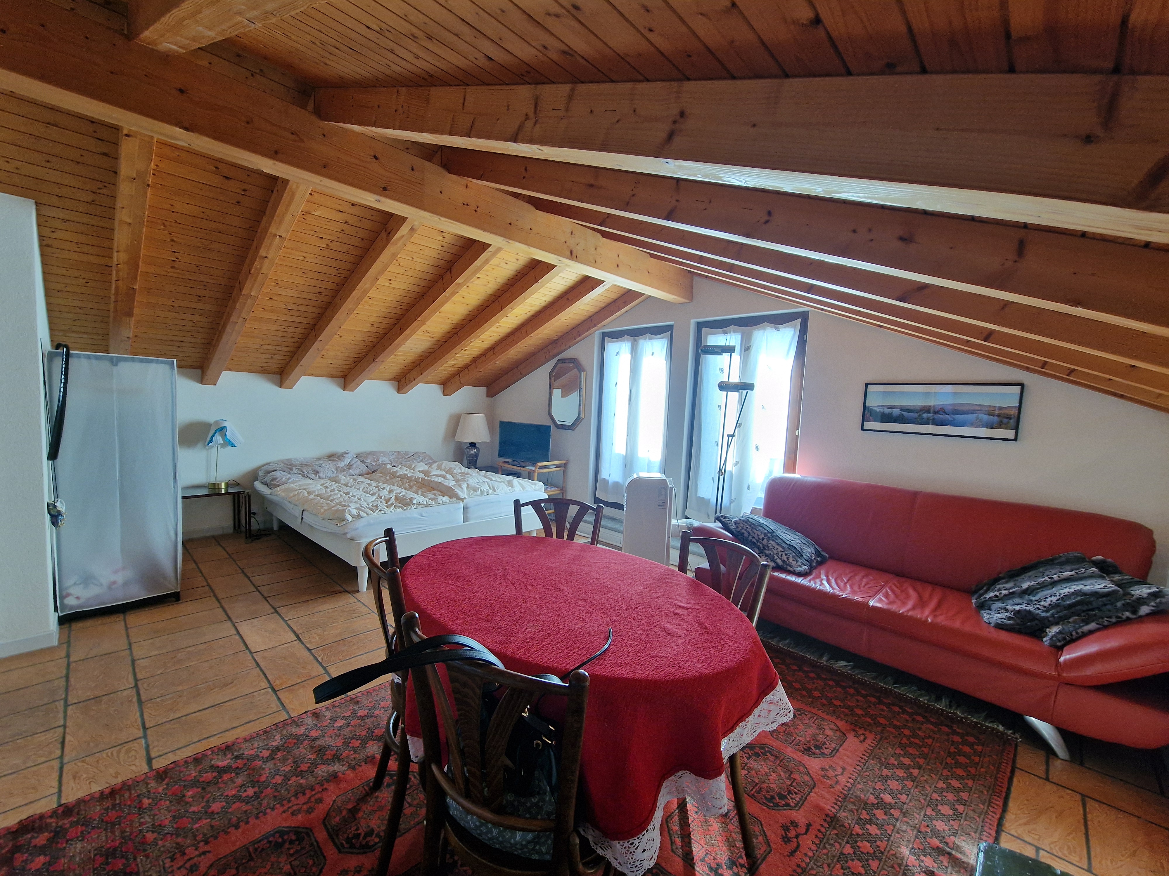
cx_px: 584
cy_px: 438
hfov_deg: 106.2
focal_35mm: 13
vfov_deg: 89.9
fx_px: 439
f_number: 2.2
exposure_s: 1/50
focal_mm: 2.2
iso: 200
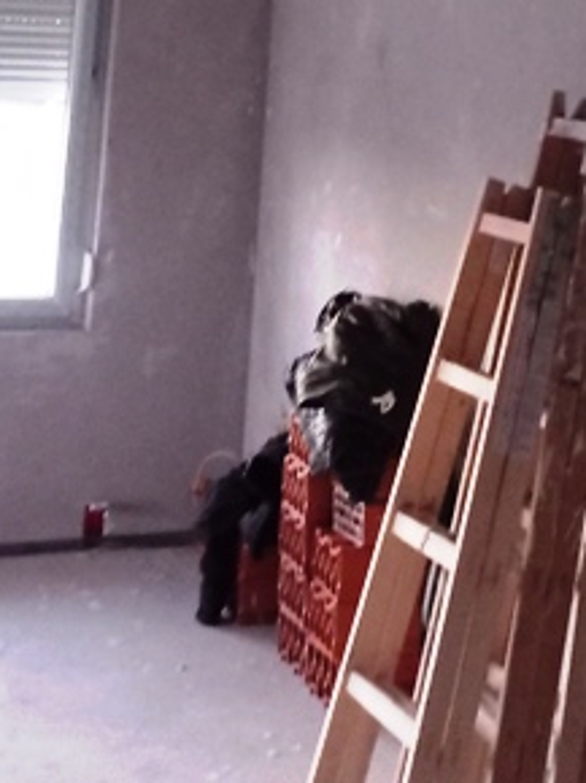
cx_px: 486
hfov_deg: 14.8
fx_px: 2238
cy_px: -408
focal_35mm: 99
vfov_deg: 17.7
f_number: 1.79
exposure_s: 1/14.3
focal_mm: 4.7
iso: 1077
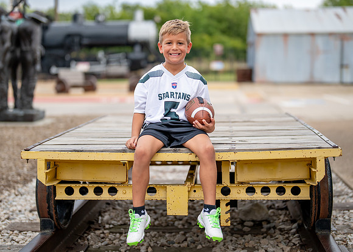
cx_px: 176
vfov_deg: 23.5
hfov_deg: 32.5
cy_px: 117
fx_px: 606
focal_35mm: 61
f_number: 1.2
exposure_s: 1/1250
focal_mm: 50
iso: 400
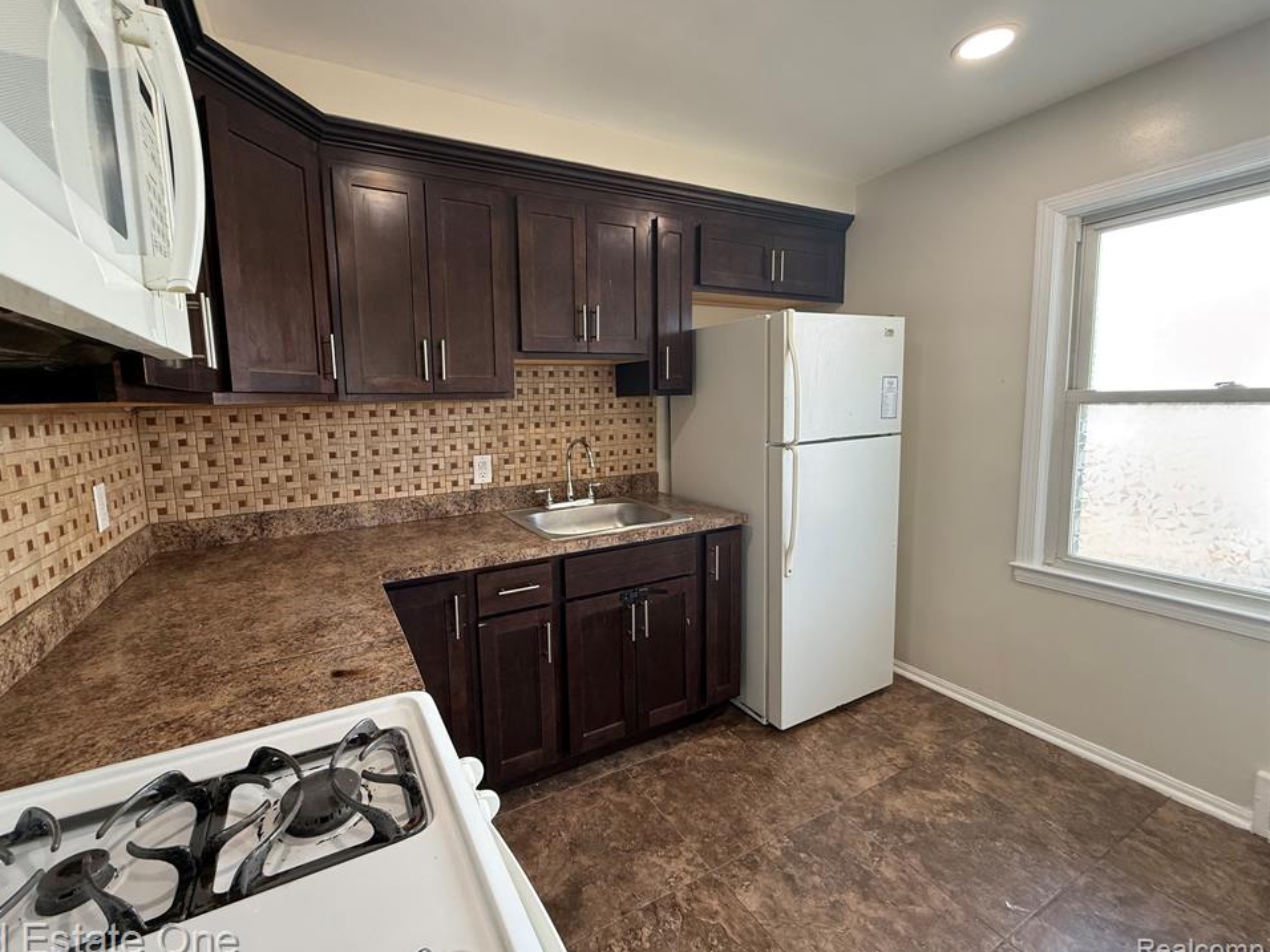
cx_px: 591
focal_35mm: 15
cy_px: 461
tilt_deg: -5.8
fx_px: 550
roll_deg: +1.9
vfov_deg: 81.7
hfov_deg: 98.0
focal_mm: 2.22
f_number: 2.2
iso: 200
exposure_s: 1/120
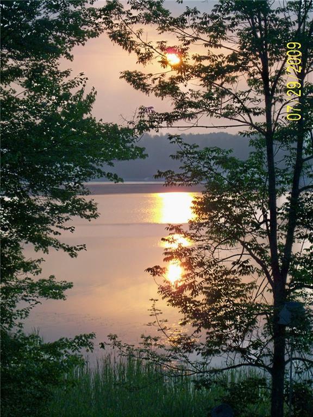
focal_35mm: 108
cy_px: 208
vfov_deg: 18.2
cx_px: 156
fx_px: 1302
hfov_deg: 13.7
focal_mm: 22.5
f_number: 4.9
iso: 80
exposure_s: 1/160
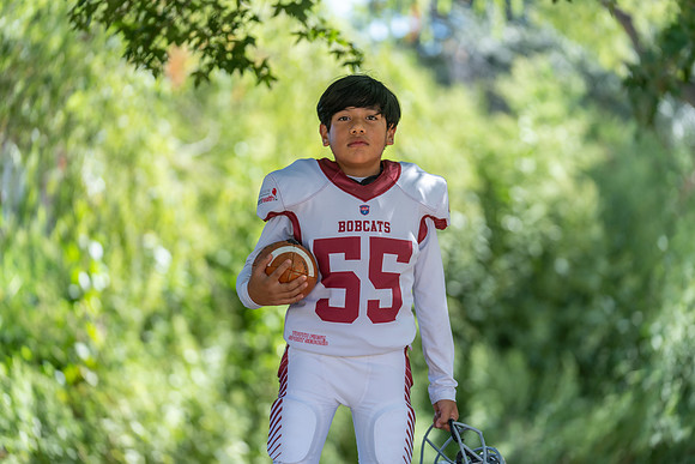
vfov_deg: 10.6
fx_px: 2510
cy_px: 232
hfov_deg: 15.8
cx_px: 348
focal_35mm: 130
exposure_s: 1/320
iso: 160
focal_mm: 130
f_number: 2.8
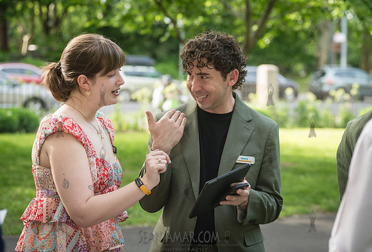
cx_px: 198
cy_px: 120
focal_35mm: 91
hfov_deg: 22.2
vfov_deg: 15.2
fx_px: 947
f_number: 4
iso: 1000
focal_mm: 86
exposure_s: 1/640
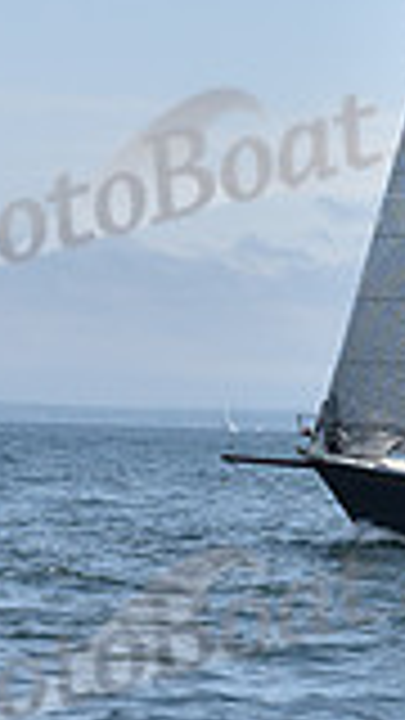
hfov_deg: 3.7
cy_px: -112
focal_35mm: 323
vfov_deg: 6.6
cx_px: 731
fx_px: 6167
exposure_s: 1/3200
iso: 200
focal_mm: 85
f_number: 4
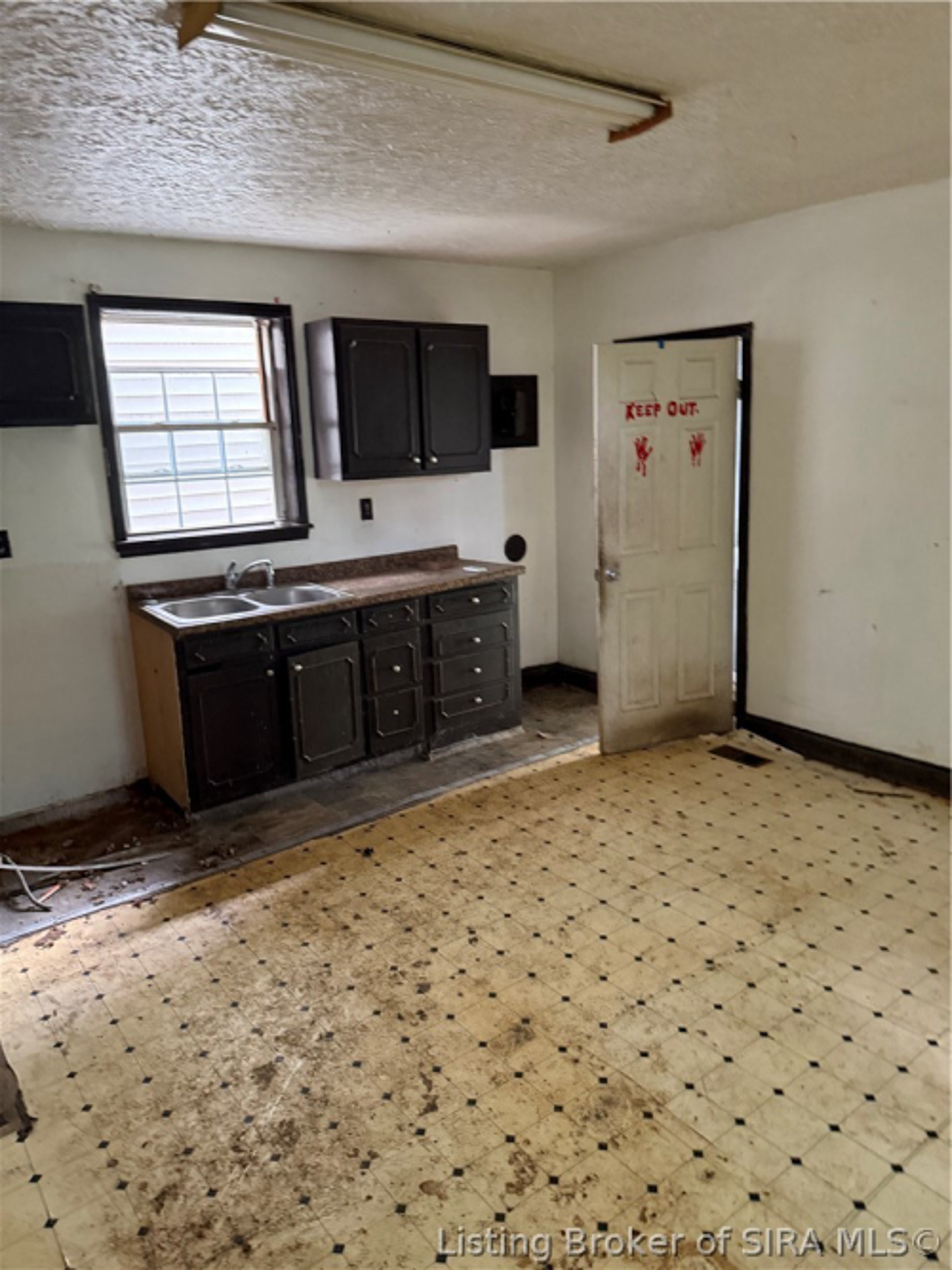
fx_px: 880
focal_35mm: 24
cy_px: 635
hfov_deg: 56.8
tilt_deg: -9.6
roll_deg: +2.5
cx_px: 476
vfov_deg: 71.6
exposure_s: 1/59
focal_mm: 6.76
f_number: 1.78
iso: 800
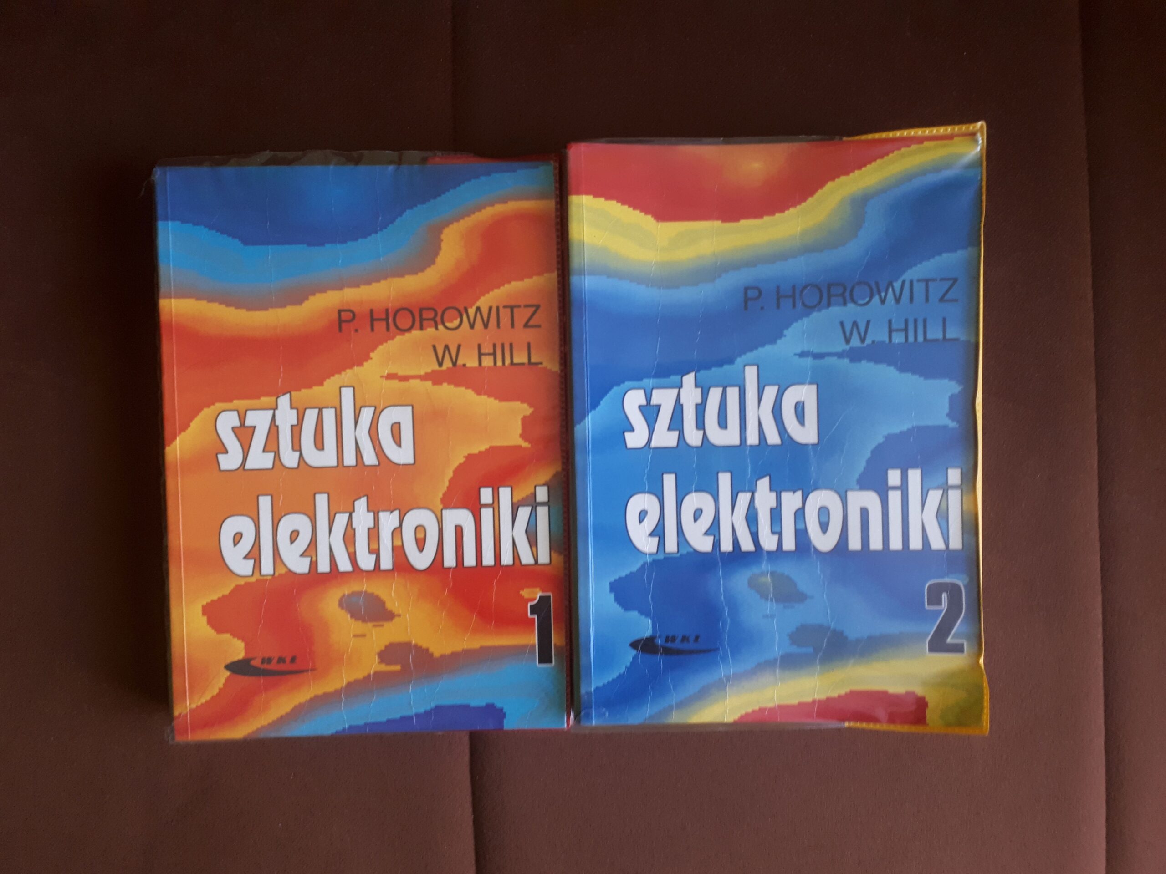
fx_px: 909
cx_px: 583
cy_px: 437
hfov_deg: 65.3
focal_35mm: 27
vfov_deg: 51.4
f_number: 1.9
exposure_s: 1/25
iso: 160
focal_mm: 3.6
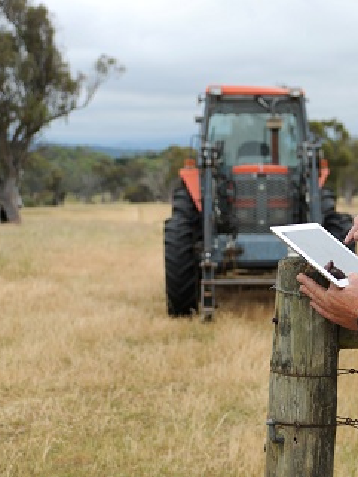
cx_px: 318
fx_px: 1213
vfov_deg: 22.2
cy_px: 239
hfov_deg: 16.6
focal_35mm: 88
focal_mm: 60
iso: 125
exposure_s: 1/400
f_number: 4.8
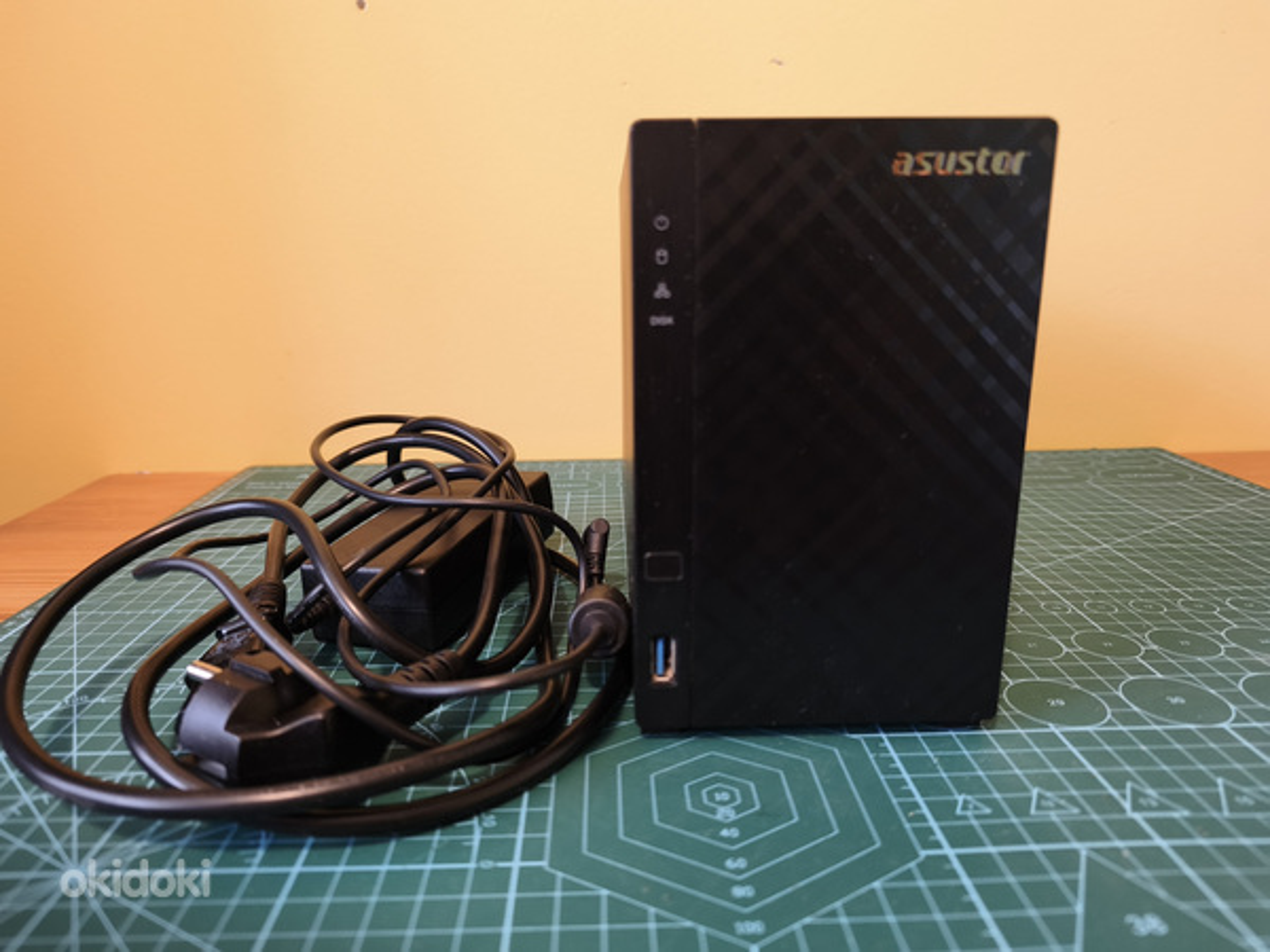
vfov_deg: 58.9
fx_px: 844
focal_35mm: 23
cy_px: 476
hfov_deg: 73.9
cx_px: 635
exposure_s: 1/33.3
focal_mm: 6.45
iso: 800
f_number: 1.62
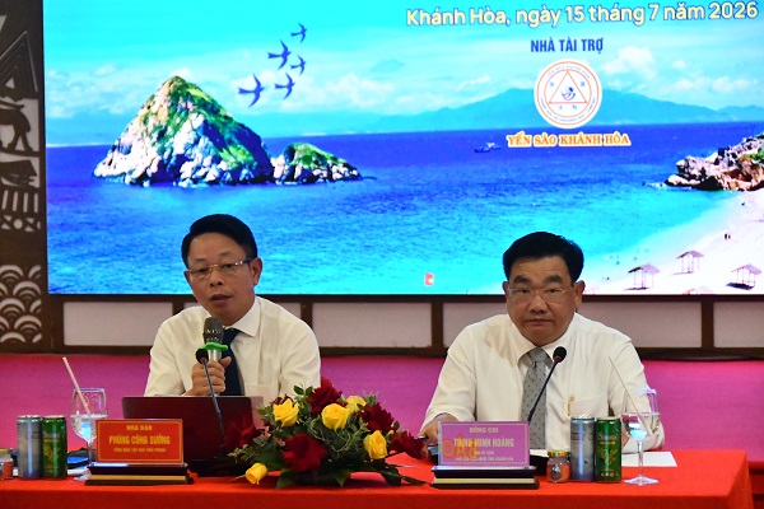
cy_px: 254
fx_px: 3013
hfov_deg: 14.4
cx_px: 382
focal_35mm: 142
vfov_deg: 9.7
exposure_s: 1/1250
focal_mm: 95
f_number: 5.3
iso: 12800
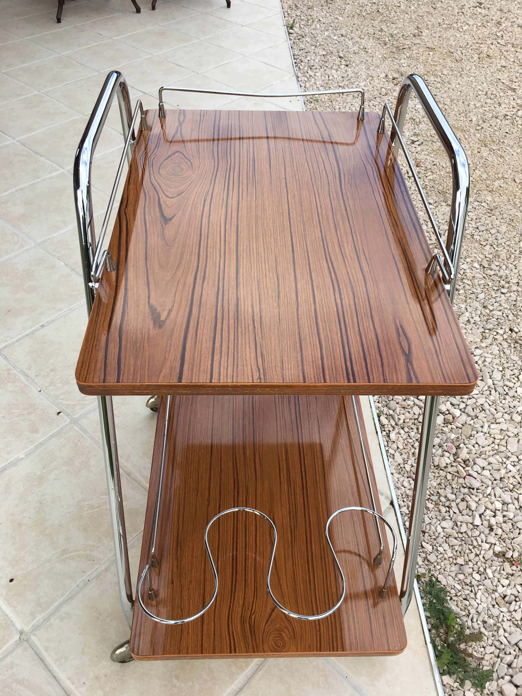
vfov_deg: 61.7
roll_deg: -0.2
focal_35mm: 29
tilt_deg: -44.6
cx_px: 261
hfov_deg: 48.2
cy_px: 348
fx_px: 583
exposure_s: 1/422
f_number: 2.2
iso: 25
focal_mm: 4.15
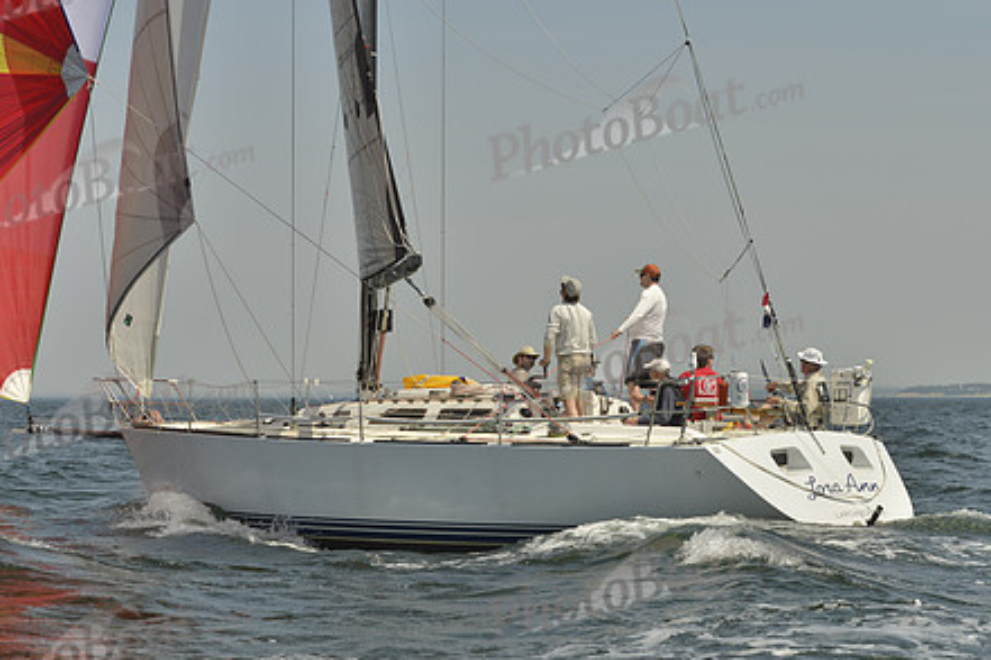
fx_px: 2532
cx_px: 373
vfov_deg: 14.9
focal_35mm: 92
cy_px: 271
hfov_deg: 22.1
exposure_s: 1/1250
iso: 200
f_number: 7.1
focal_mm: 70
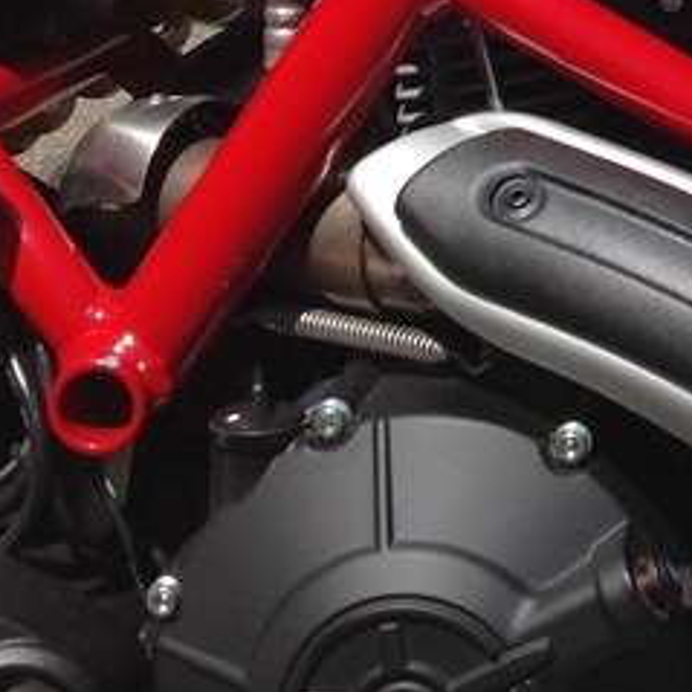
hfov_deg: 13.0
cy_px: -229
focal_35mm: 129
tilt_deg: -16.3
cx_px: 911
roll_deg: -3.4
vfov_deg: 13.0
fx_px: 2918
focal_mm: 4.28
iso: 50
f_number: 2.4
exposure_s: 1/2016
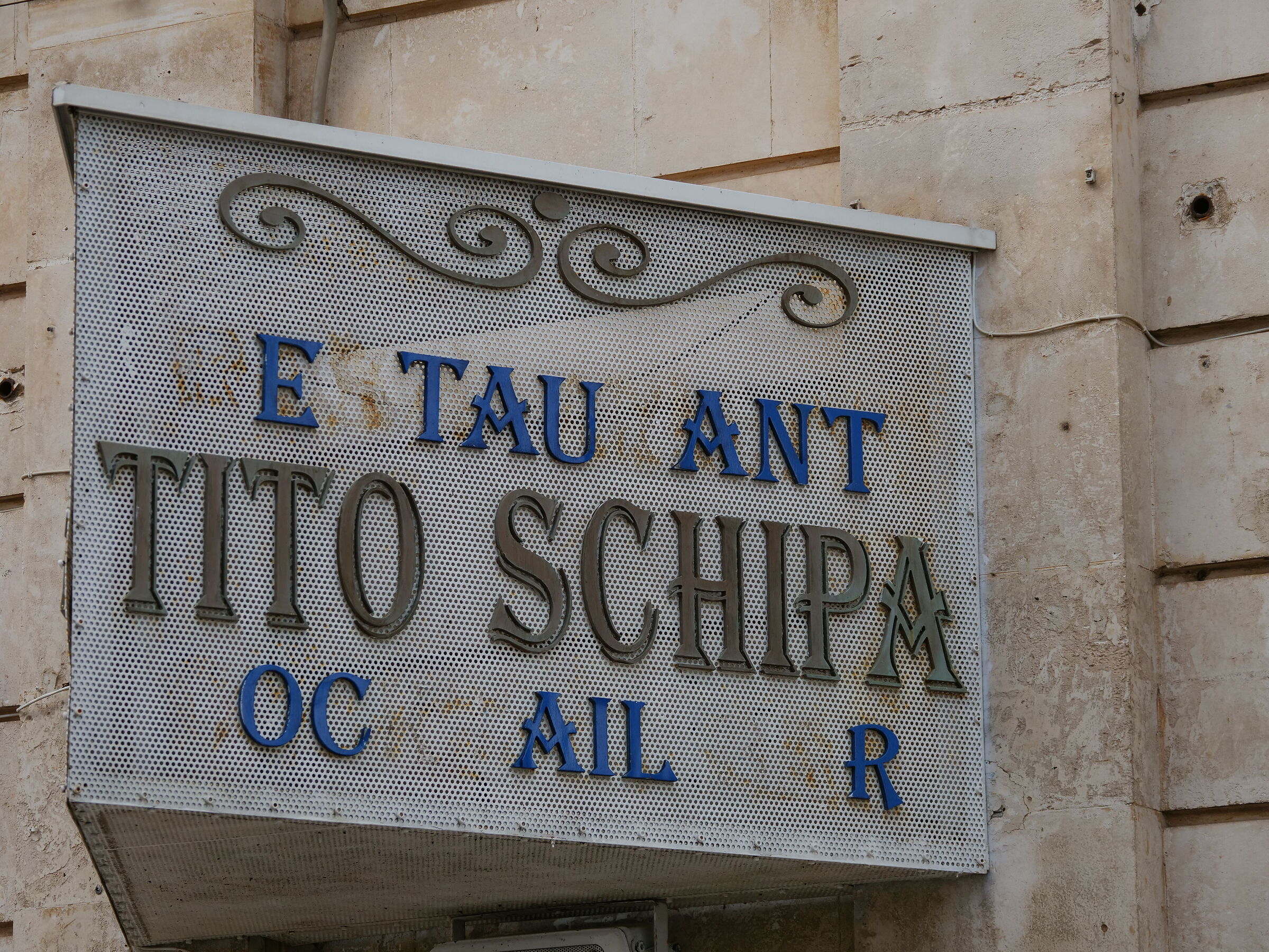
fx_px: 4839
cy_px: 476
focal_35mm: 132
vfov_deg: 11.2
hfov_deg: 14.9
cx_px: 634
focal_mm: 66
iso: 200
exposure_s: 1/200
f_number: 4
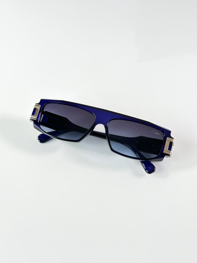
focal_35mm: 48
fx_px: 364
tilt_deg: -54.7
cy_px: 132
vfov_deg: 39.7
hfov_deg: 30.3
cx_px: 98
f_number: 1.78
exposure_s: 1/100
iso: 64
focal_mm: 6.86
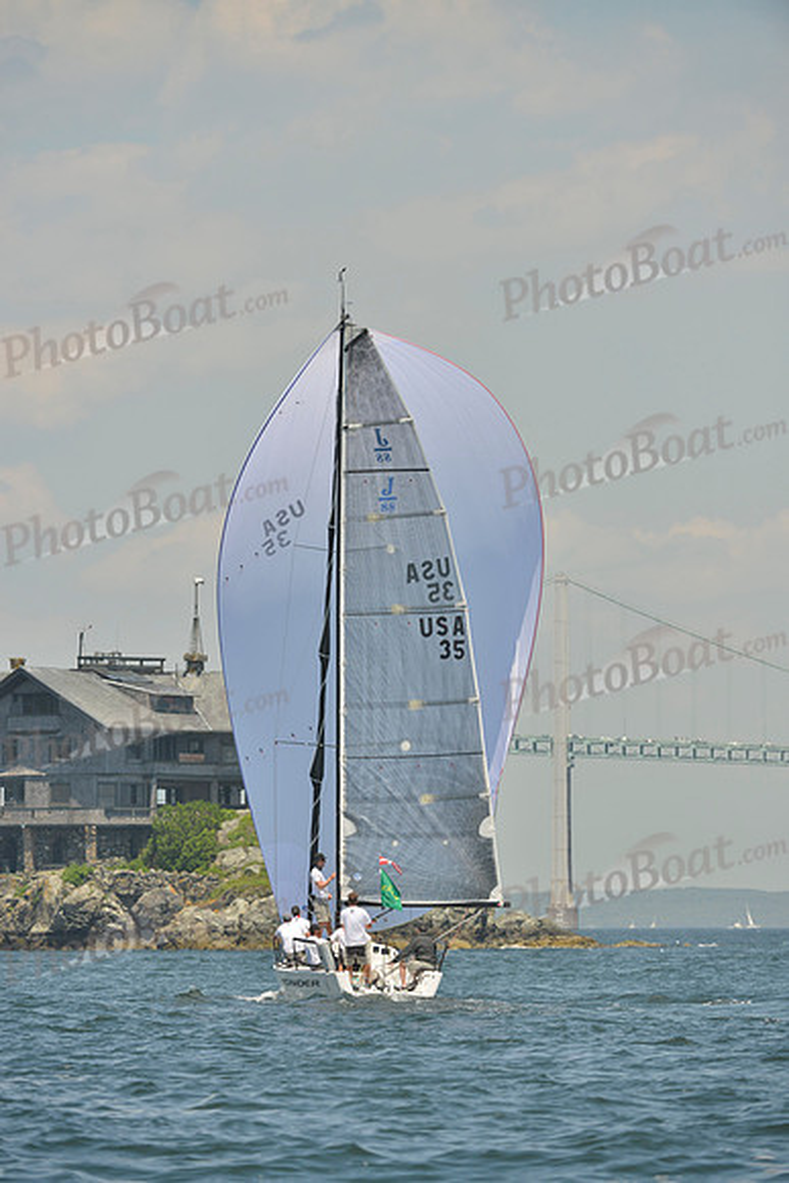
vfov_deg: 7.4
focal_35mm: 280
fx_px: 9199
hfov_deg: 4.9
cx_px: 394
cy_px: 592
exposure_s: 1/1250
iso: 280
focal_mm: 280
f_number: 7.1
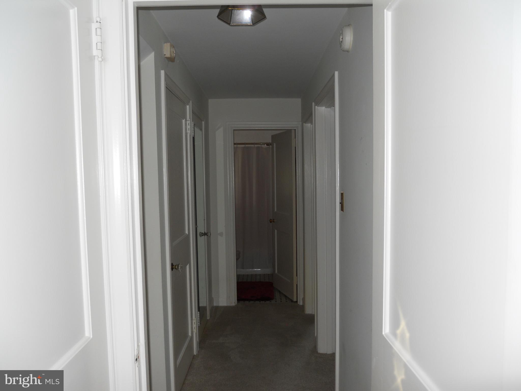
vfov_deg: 49.7
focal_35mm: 28
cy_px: 196
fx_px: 421
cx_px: 260
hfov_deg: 63.4
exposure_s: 1/25
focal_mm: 5
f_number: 2.7
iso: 80
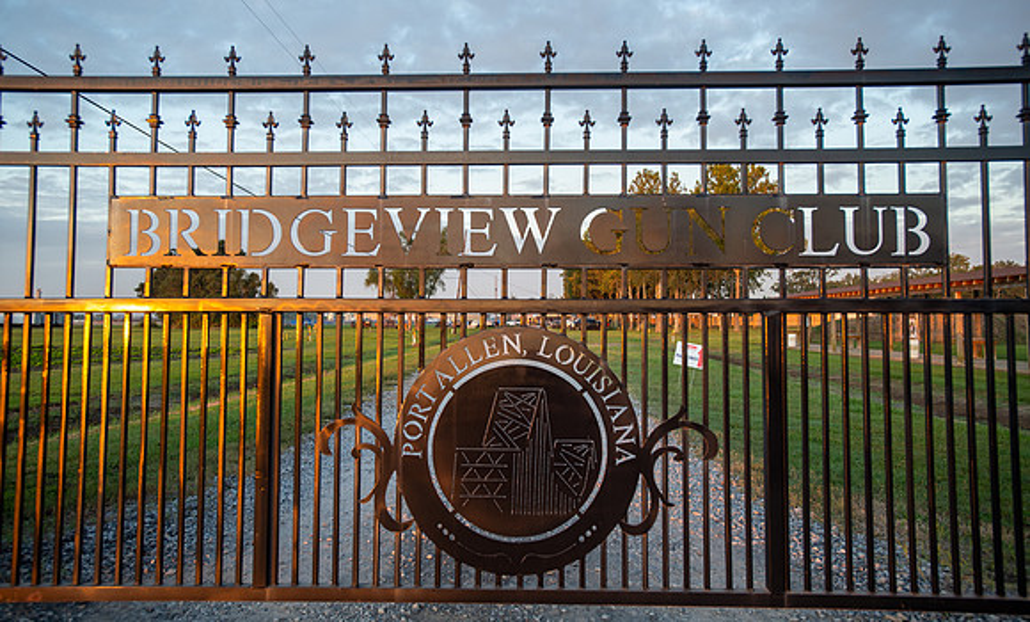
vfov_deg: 44.7
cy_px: 293
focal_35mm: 27
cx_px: 515
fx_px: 755
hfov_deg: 68.6
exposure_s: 1/125
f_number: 3.5
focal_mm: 26
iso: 200
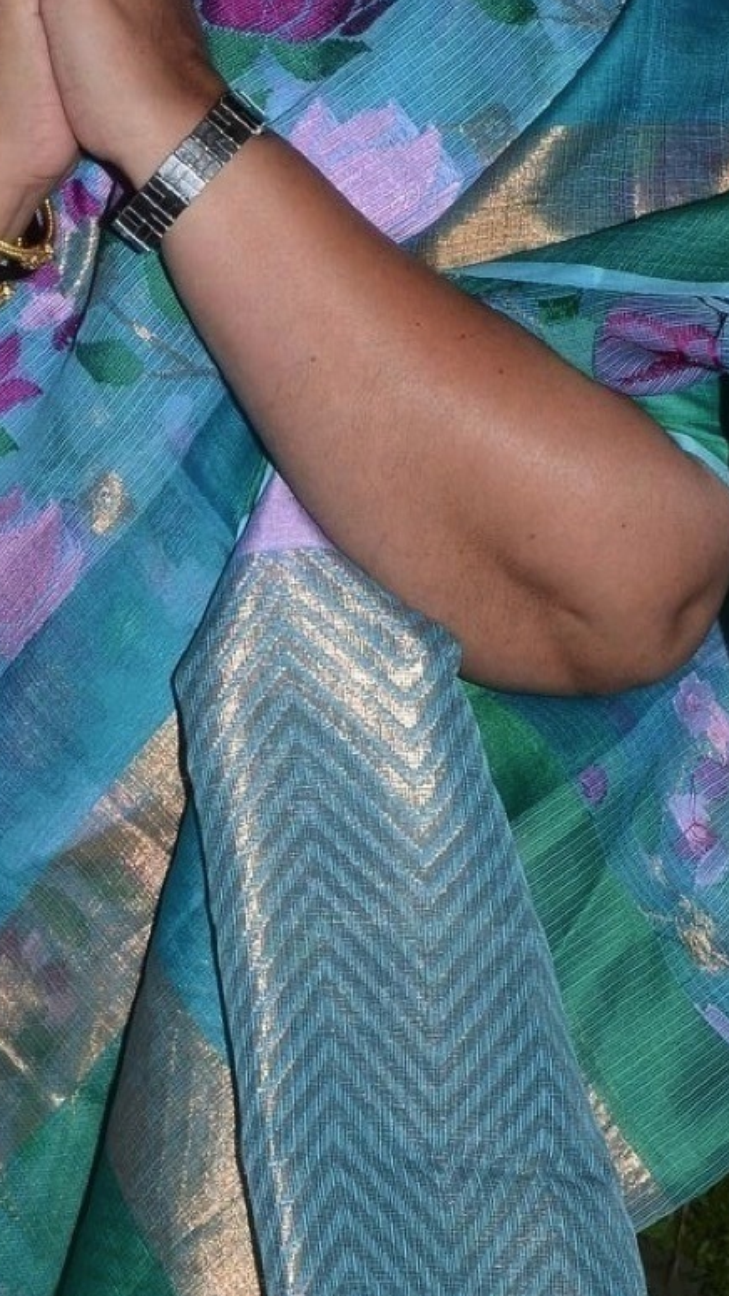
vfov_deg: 13.9
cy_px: 374
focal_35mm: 154
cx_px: 149
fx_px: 5292
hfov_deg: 7.9
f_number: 10
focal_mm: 42
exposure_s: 1/125
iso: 500
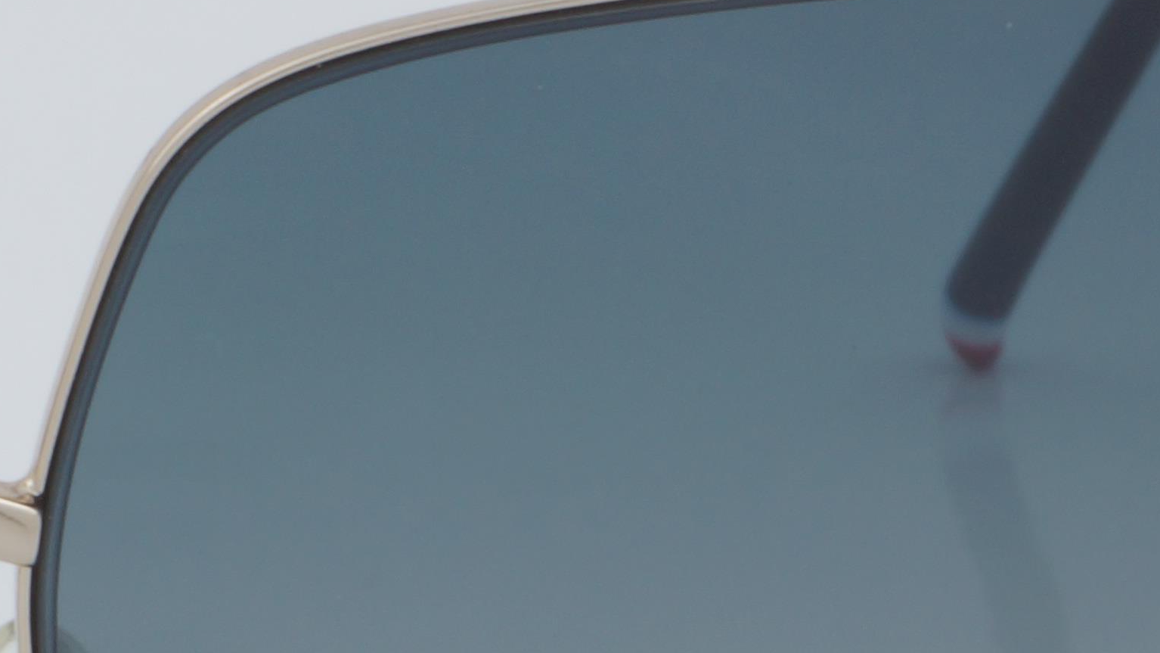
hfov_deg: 6.3
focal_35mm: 338
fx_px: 10398
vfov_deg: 3.6
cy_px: 606
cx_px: -234
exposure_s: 1/4
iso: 100
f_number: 32
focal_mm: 55
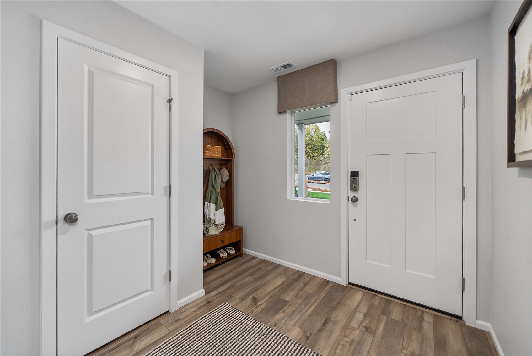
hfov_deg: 108.3
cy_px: 178
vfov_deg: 85.5
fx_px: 192
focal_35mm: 13
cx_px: 266
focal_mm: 13
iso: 1000
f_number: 6.3
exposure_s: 1/13
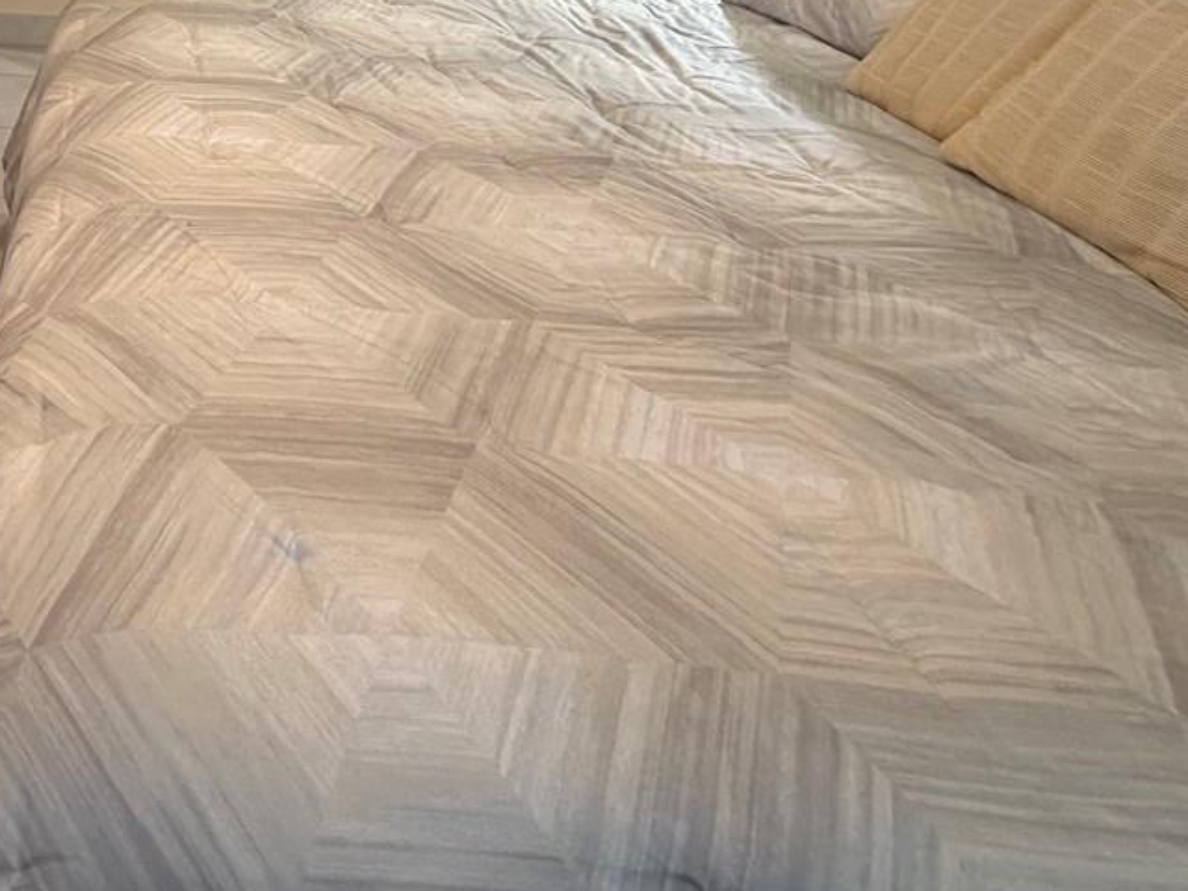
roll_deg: -0.9
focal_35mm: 35
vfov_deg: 34.8
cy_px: -98
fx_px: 1201
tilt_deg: -11.3
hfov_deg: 46.1
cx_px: 63
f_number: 2.2
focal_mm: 2.22
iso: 200
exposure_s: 1/60
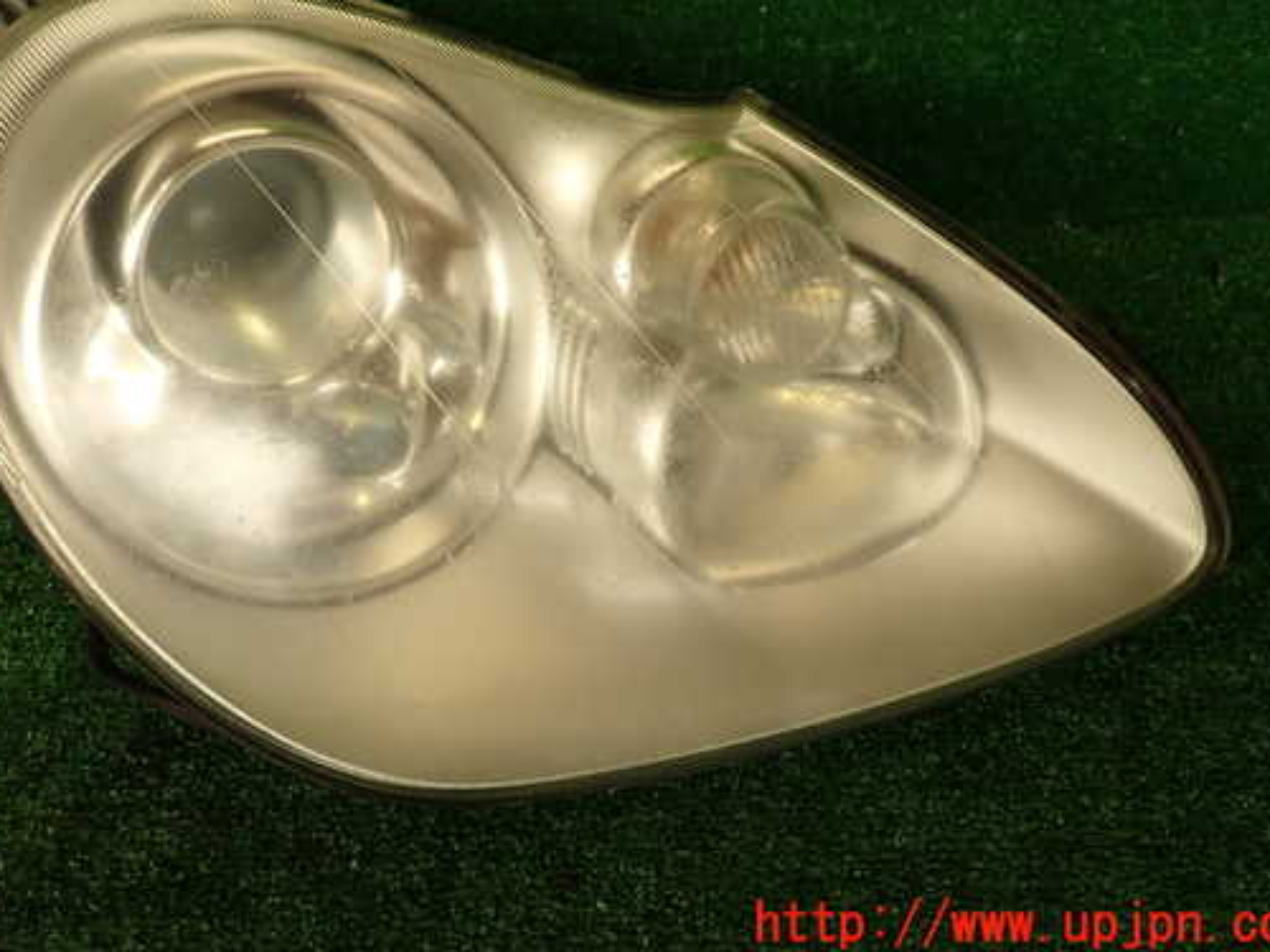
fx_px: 1101
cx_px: 566
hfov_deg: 59.8
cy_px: 386
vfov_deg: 46.6
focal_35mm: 30
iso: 100
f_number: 2.8
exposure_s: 1/125
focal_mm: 4.5
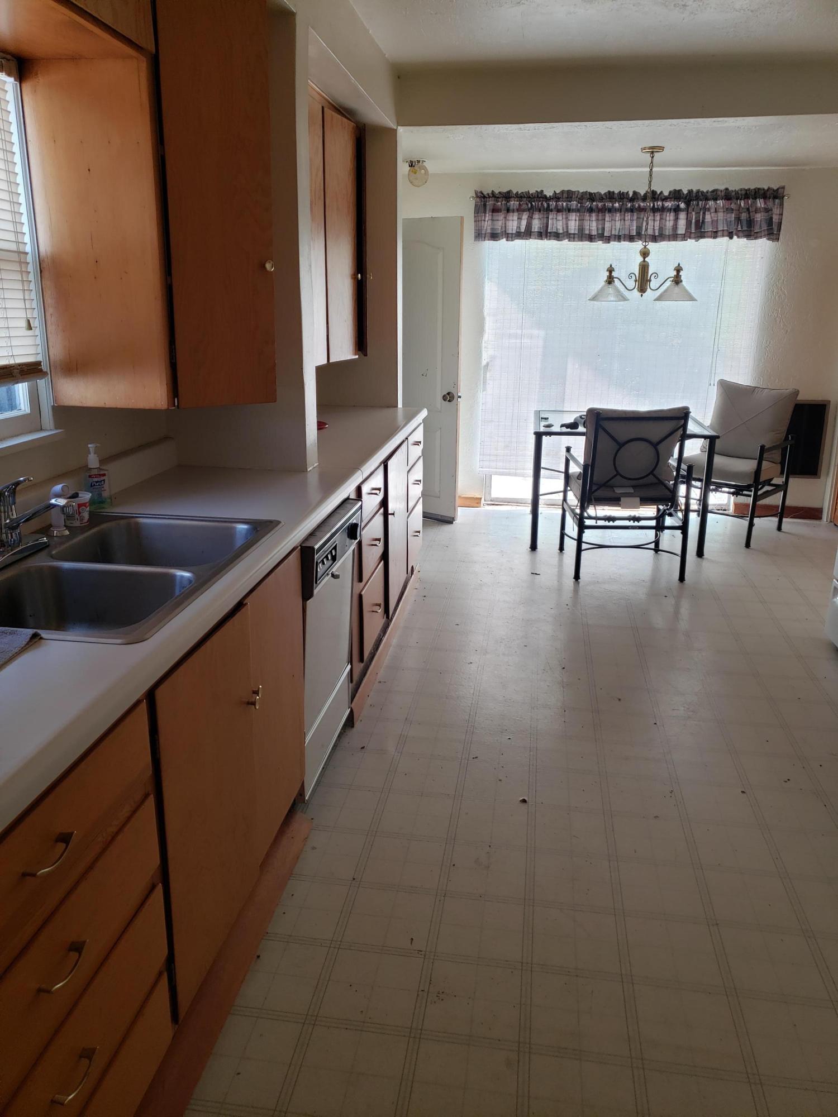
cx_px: 419
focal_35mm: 26
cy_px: 558
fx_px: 839
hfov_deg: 53.1
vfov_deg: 67.3
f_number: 1.5
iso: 50
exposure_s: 1/84
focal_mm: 4.3
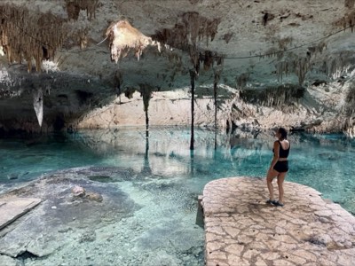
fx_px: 267
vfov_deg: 53.1
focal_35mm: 26
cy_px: 133
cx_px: 178
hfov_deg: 67.3
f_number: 1.6
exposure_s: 1/27
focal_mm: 4.2
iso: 500
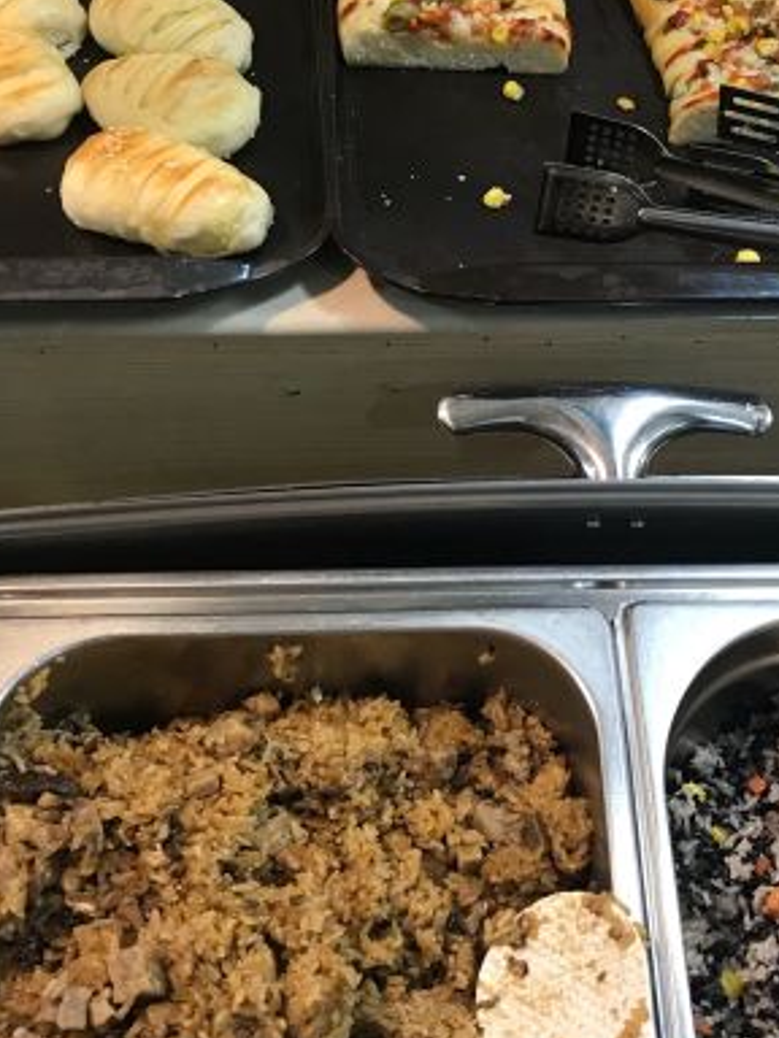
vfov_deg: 37.3
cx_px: 556
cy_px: 414
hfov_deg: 28.3
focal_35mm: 51
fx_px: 1530
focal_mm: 3.99
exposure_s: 1/20
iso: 40
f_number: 1.8
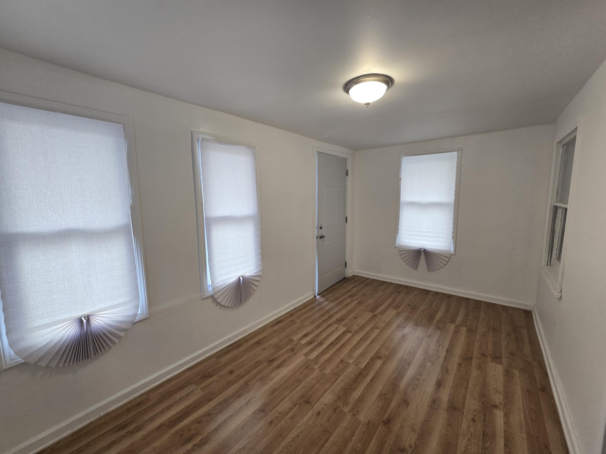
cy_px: 227
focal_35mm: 13
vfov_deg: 89.9
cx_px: 303
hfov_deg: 106.2
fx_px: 228
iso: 64
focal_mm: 2.2
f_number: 2.2
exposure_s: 1/60
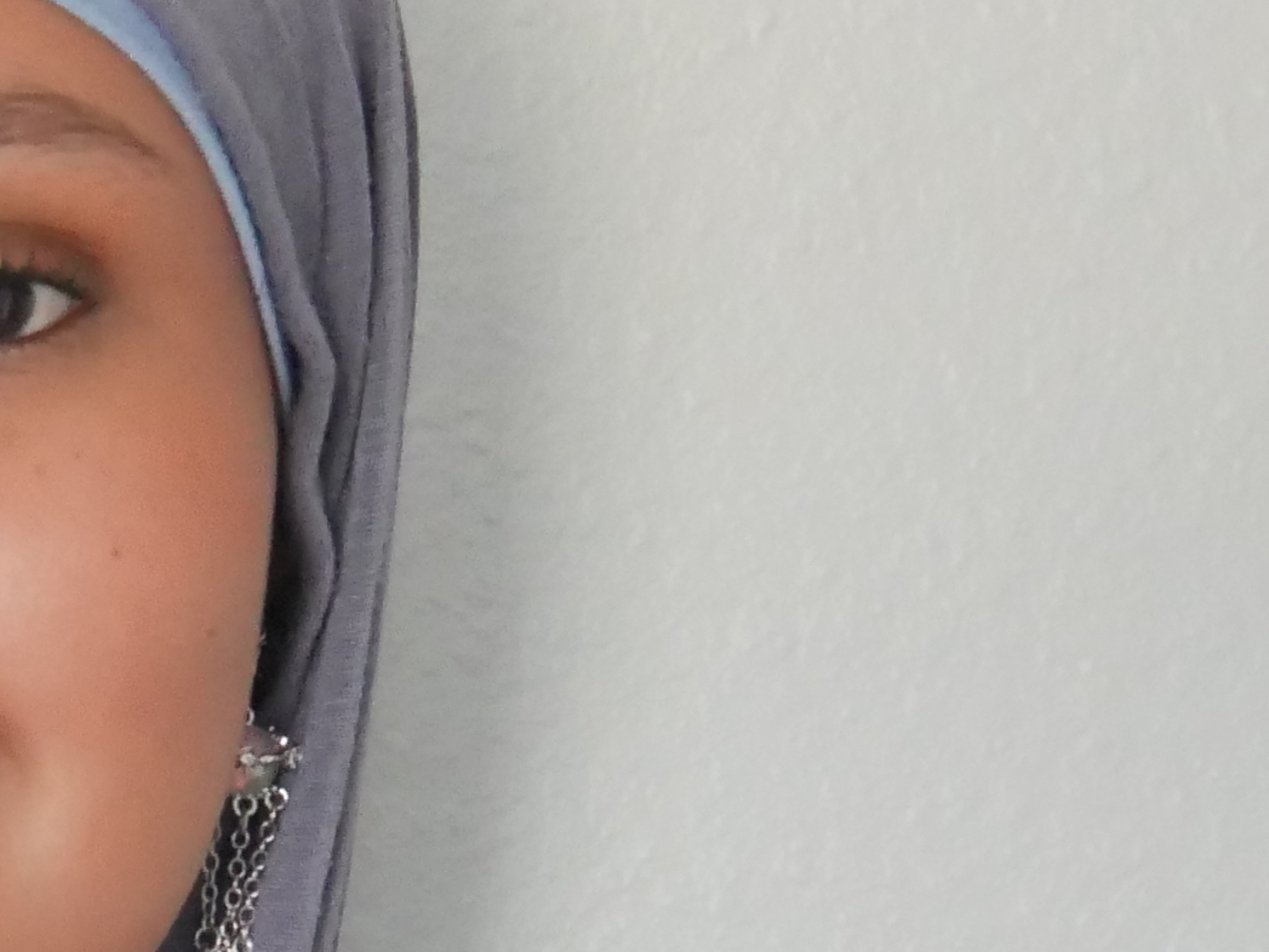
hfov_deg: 10.1
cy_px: 851
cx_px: -304
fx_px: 7078
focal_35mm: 193
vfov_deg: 7.7
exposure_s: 1/40
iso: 3200
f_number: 4.7
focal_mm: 22
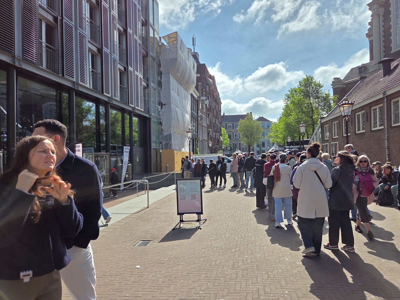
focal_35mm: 23
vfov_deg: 58.9
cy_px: 150
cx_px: 200
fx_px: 266
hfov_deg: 73.9
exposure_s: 1/6839
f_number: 1.8
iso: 80
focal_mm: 5.4
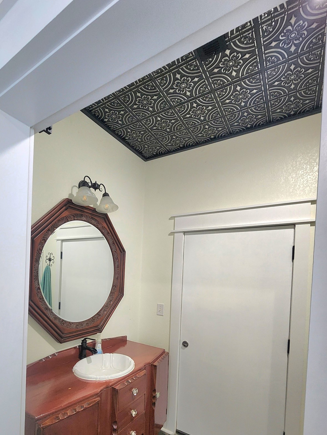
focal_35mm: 17
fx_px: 214
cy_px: 276
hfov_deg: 73.8
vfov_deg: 88.9
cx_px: 129
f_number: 2.2
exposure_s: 1/30
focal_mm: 2.2
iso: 500
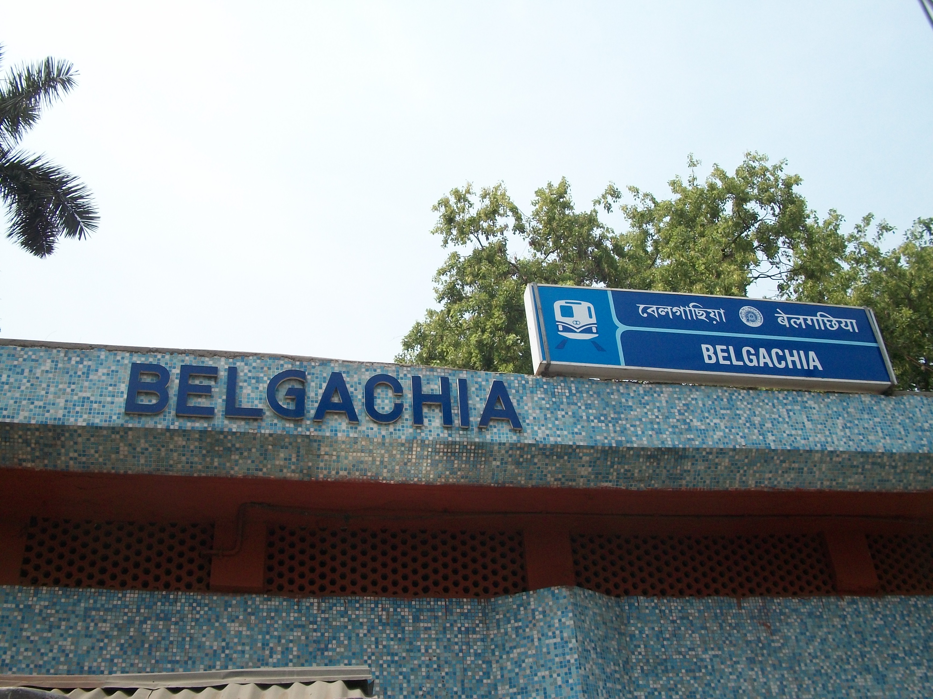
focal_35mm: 32
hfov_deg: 56.8
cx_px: 466
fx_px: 862
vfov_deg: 44.2
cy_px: 350
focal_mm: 5.7
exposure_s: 1/320
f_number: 5.5
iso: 80
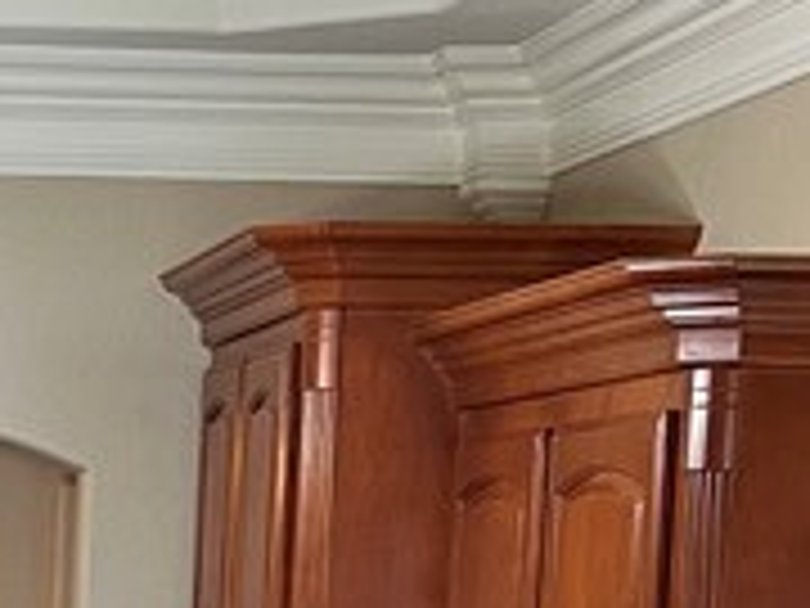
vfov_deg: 9.5
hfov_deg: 12.7
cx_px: -360
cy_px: 1099
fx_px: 3463
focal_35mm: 148
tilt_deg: -9.7
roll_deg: -0.3
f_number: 1.6
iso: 125
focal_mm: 5.1
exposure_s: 1/60
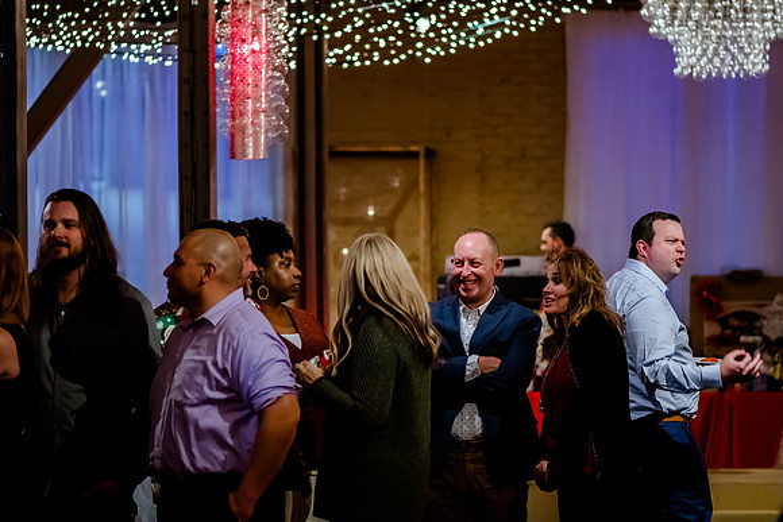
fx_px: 3426
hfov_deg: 13.0
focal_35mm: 158
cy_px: 261
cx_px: 392
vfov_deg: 8.7
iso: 4000
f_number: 2.8
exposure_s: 1/125
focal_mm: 105
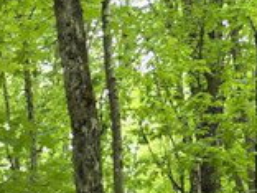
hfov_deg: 11.2
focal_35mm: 151
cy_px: 505
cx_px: -333
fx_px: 1121
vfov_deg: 8.7
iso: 64
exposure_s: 1/180
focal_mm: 5.4
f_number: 1.8
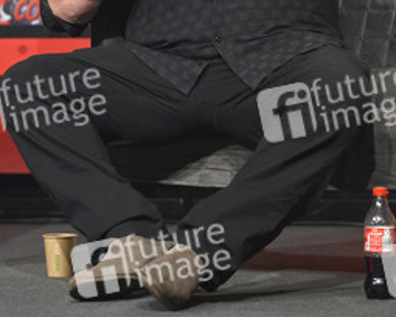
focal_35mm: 213
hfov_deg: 9.1
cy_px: 28
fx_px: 2496
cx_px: 196
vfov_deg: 7.2
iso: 1250
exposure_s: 1/400
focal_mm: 145
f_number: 4.5
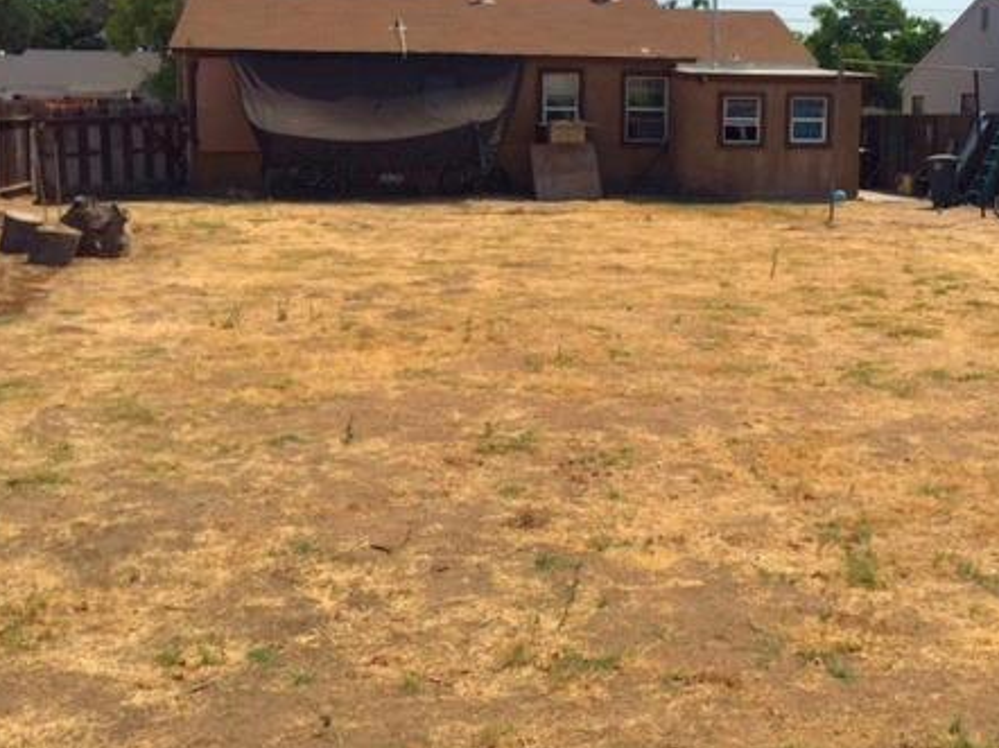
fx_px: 1211
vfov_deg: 33.9
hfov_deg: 44.5
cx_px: 624
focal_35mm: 42
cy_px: 226
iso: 32
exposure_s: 1/4950
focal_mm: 4.15
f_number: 2.2
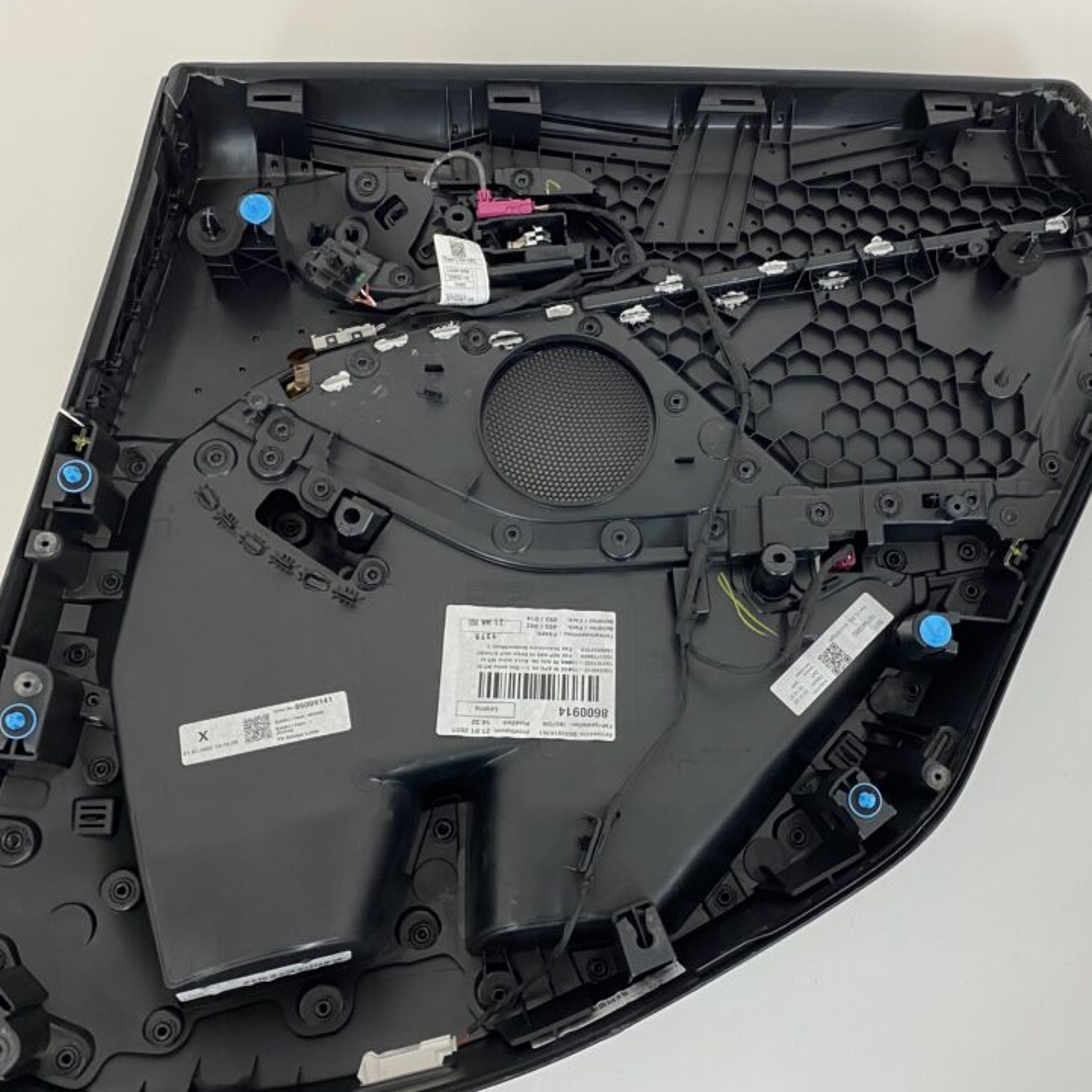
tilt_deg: -80.5
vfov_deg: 47.2
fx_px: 1249
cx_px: 635
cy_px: 556
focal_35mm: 35
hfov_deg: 47.0
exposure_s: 1/50
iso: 80
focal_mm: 4.25
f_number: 1.8
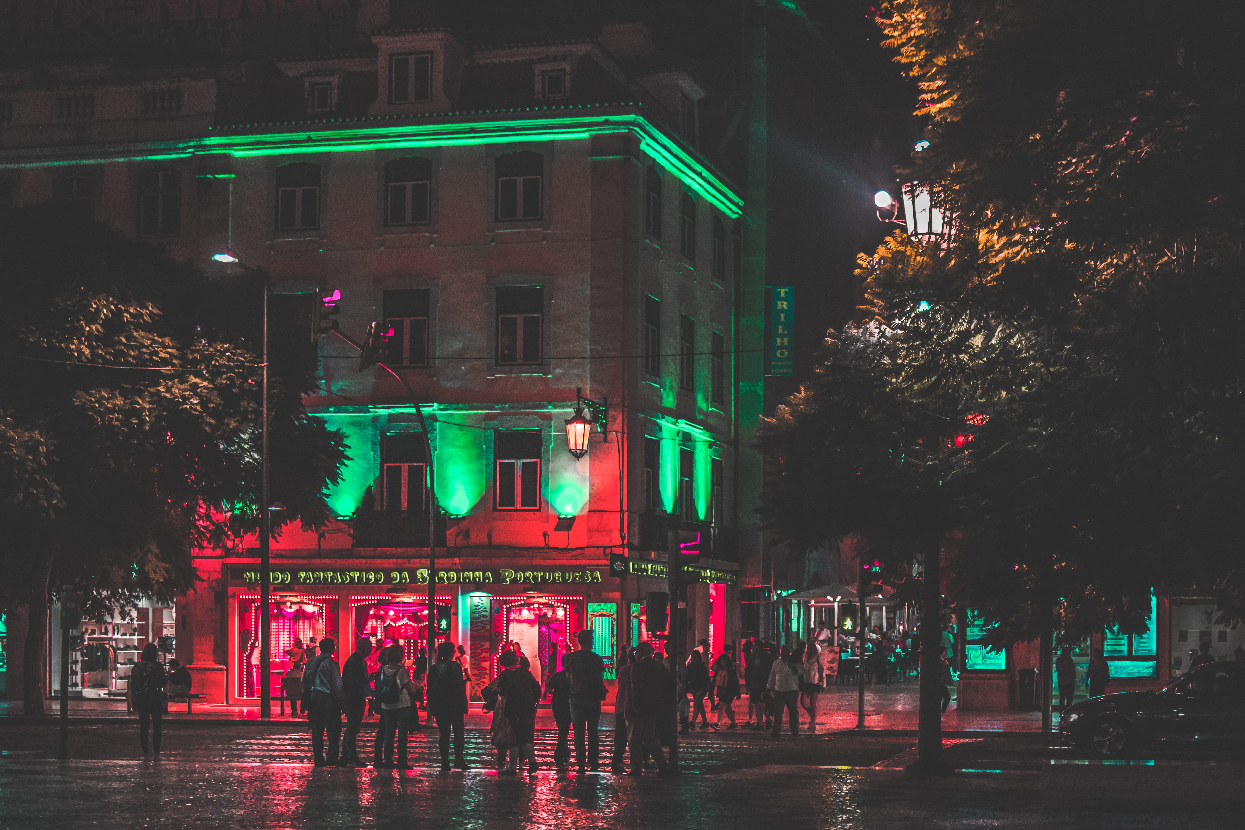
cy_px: 415
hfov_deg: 37.9
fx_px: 1815
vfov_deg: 25.8
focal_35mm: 52
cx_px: 622
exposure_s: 1/320
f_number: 1.8
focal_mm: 35
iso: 1000
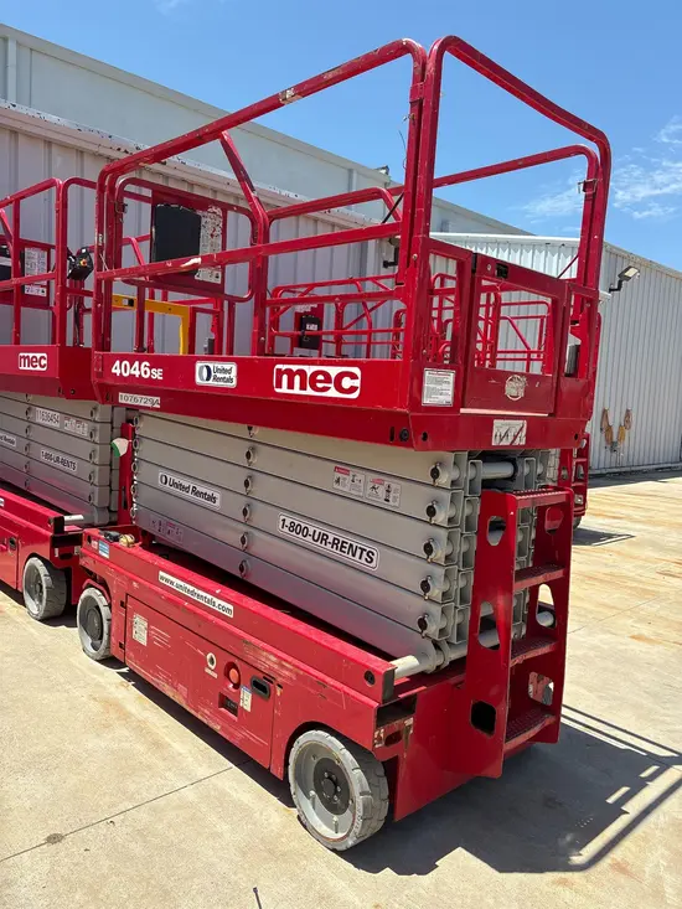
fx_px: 683
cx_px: 341
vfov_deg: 67.3
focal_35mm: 26
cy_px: 454
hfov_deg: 53.1
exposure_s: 1/2639
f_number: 1.6
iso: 50
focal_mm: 5.96
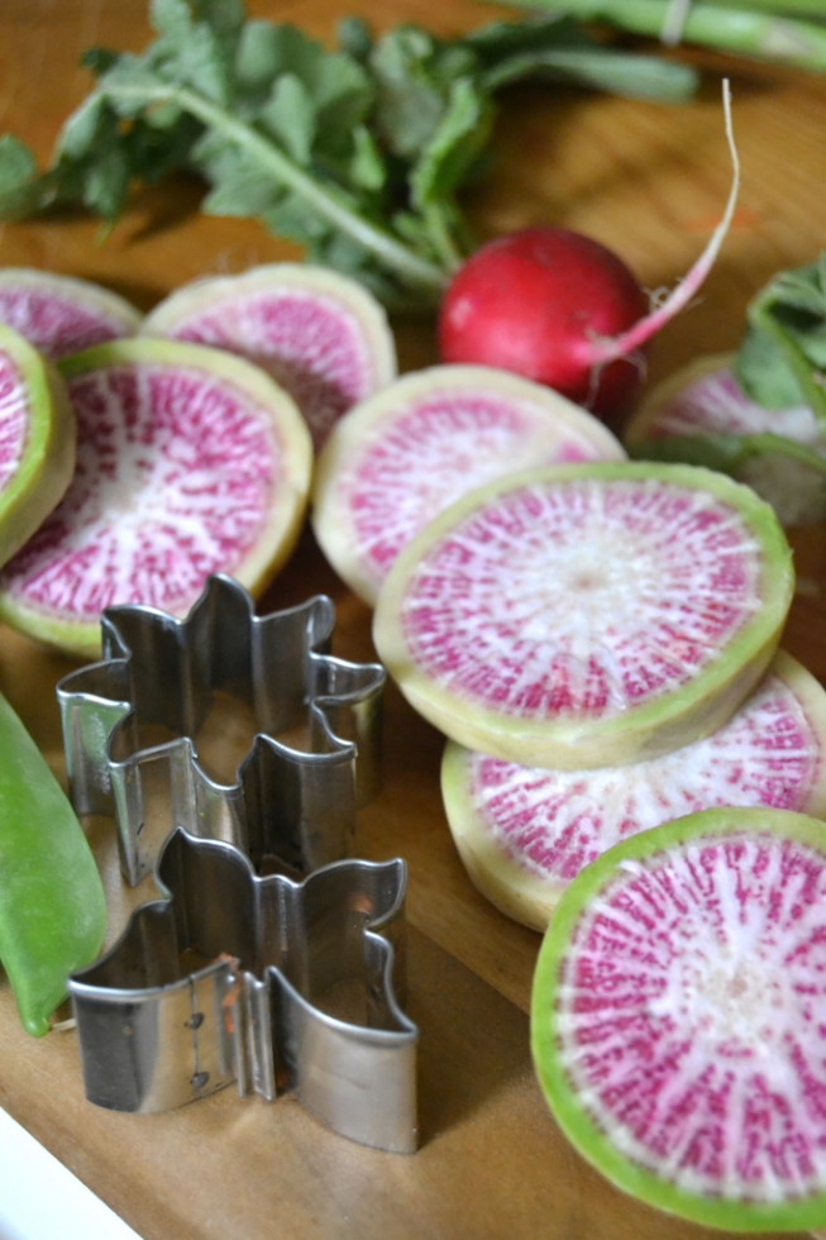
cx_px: 413
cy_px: 620
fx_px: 2840
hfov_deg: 16.5
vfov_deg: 24.6
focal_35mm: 82
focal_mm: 55
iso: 3200
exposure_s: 1/40
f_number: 5.6
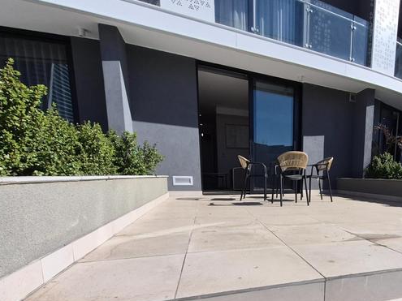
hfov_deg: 74.4
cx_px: 292
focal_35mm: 21
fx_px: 244
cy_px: 217
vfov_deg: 60.8
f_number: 2.2
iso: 40
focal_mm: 1.74
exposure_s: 1/2824
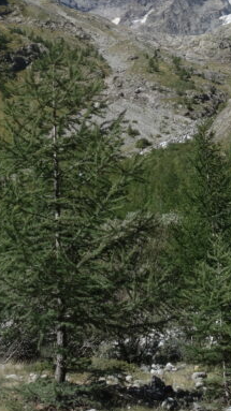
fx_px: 753
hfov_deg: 17.5
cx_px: 121
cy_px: 102
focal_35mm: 69
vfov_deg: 30.1
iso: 125
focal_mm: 10.4
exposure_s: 1/640
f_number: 5.6
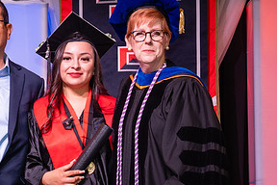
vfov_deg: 10.3
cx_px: 29
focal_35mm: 133
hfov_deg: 15.2
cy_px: 119
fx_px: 1023
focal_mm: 52
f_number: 5.6
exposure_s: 1/160
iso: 1250
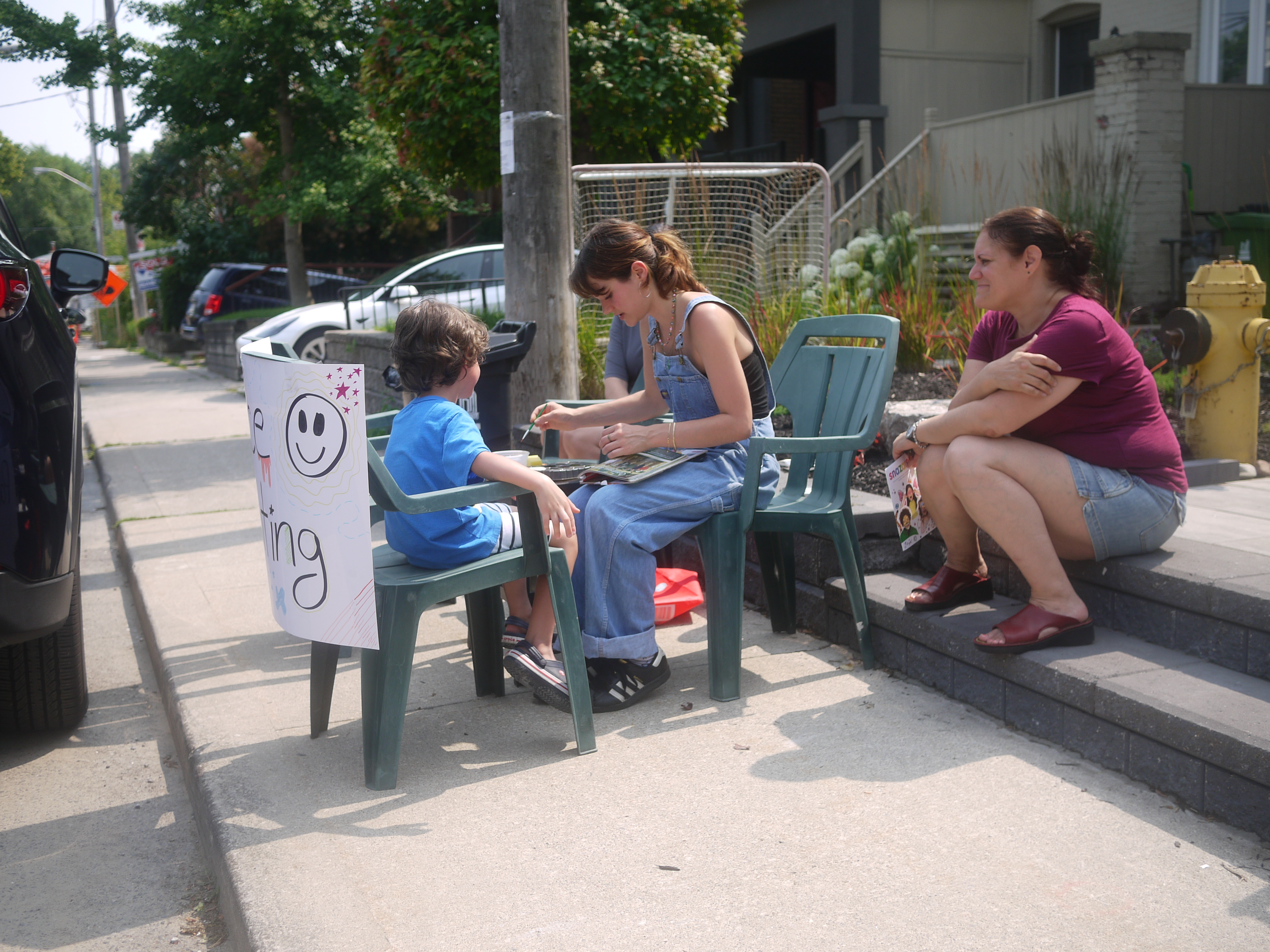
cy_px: 476
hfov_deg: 46.8
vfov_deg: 36.0
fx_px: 1468
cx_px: 635
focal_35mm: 40
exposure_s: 1/1600
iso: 100
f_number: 2.5
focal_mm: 20
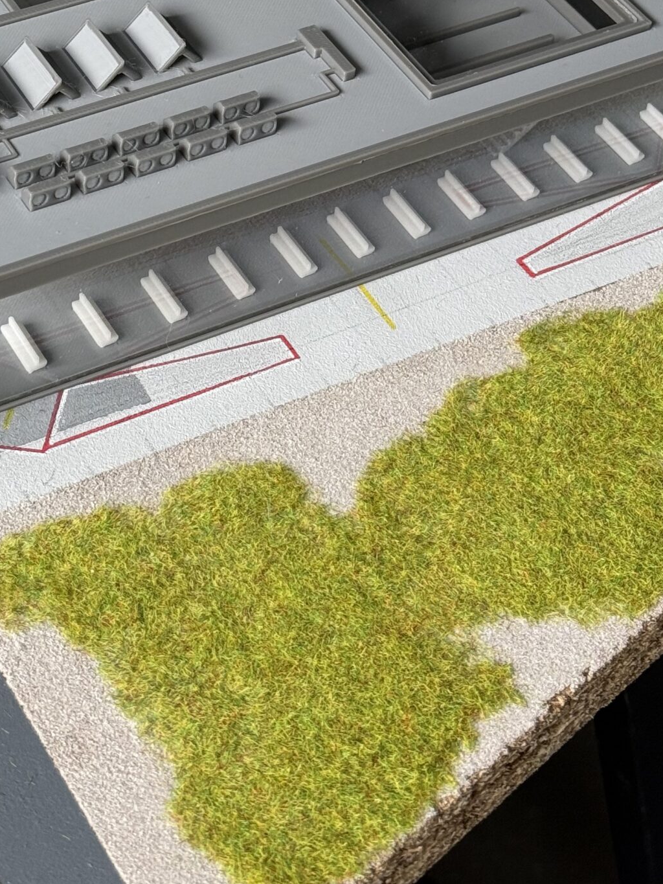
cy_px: 119
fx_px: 2298
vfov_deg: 21.4
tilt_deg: -38.8
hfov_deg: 16.4
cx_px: 226
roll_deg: -2.6
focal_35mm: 90
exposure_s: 1/78
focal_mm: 6.76
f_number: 1.78
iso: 100
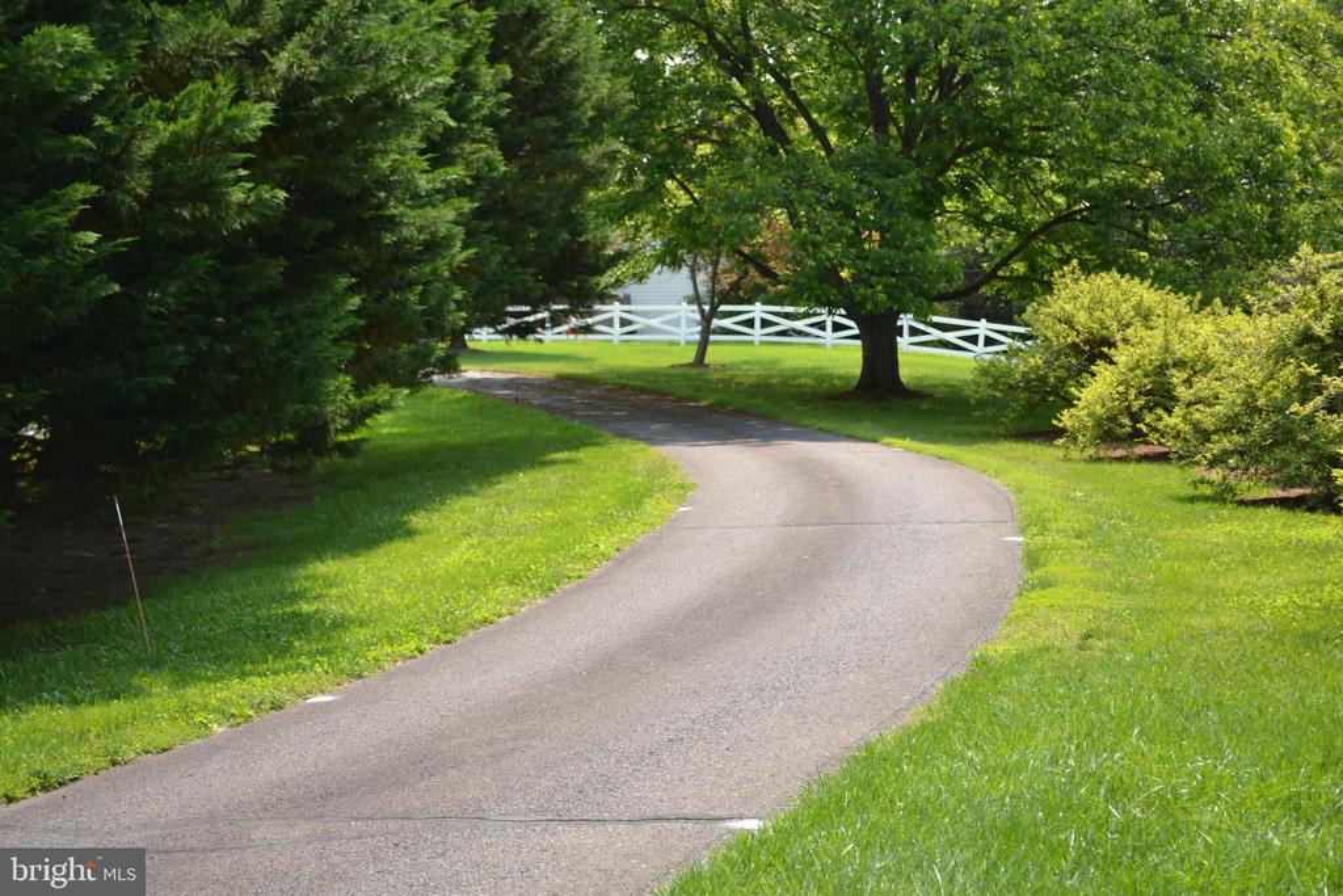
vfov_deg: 20.6
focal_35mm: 66
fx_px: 2462
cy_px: 448
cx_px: 672
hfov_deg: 30.5
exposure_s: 1/160
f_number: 5.3
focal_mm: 44
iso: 100
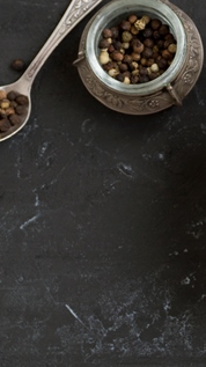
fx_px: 1595
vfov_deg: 13.1
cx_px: 293
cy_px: 140
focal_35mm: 164
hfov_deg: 7.3
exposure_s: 1/3
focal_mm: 55
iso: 100
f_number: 10
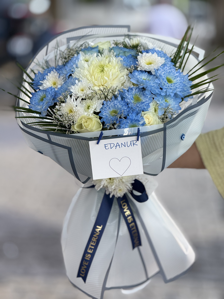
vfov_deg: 16.4
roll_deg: +0.5
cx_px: 112
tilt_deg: -9.6
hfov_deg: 12.3
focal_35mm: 120
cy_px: 150
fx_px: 1035
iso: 100
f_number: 2.8
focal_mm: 15.66
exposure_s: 1/100
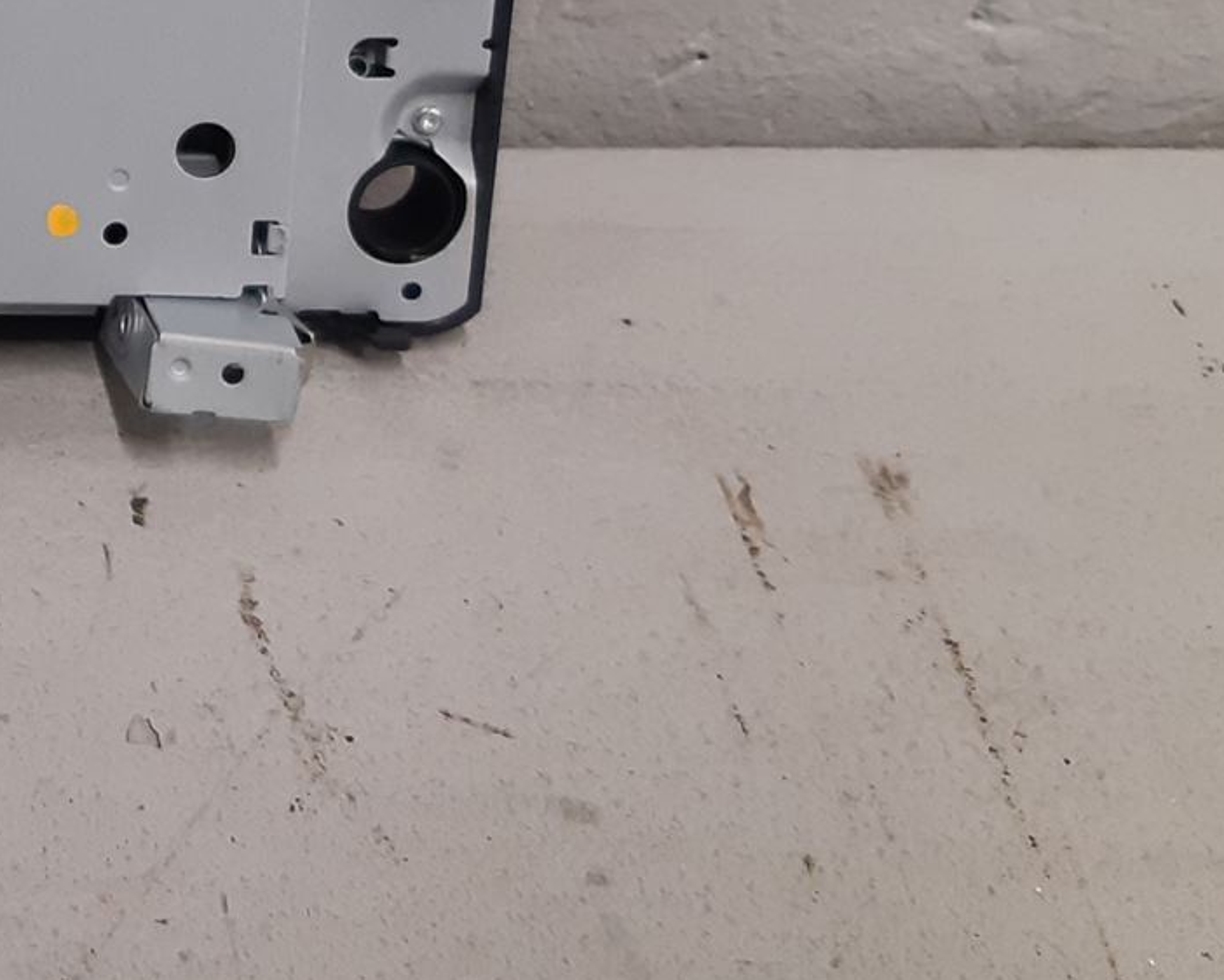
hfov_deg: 22.7
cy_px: -141
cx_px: -401
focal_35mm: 74
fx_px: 2681
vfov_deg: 19.7
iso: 125
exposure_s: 1/50
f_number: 1.7
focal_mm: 3.93
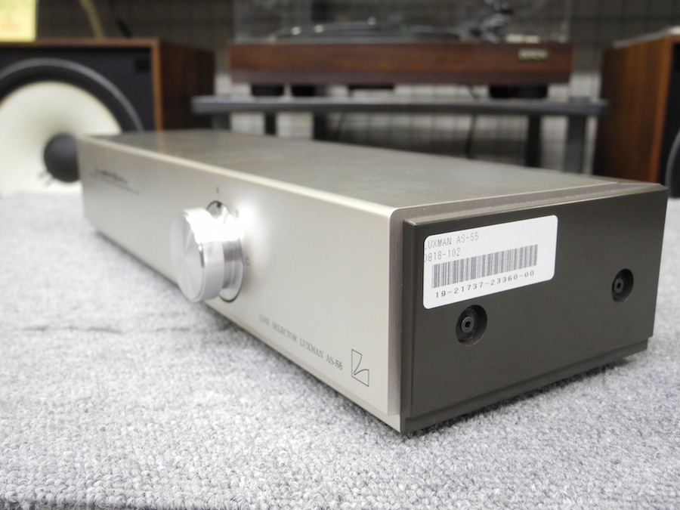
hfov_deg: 52.6
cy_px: 255
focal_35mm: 35
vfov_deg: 40.7
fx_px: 688
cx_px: 340
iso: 400
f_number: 3.2
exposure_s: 1/31.3
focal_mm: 7.4
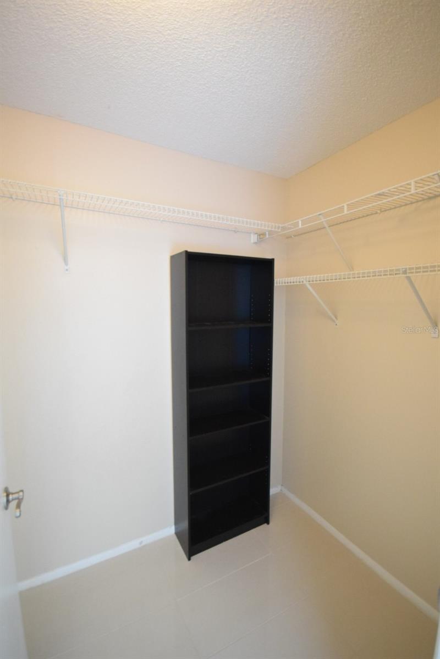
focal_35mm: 15
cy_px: 330
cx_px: 220
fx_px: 275
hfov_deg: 77.3
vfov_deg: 100.4
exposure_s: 1/50
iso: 3200
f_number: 4
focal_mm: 10
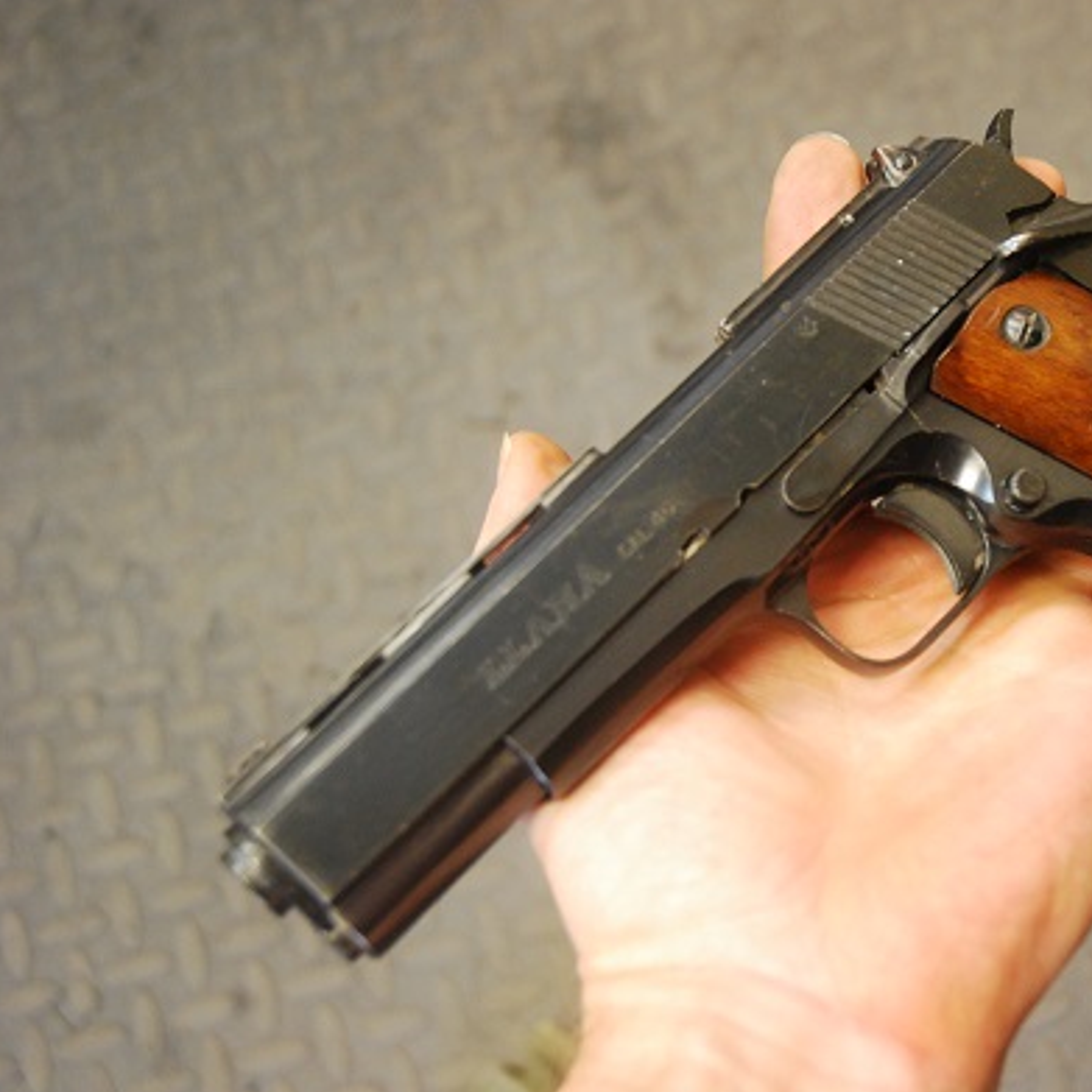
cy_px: 535
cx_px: 829
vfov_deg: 28.3
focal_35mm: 61
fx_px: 2165
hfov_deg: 27.9
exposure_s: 1/30
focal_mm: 31
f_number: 4
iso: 900
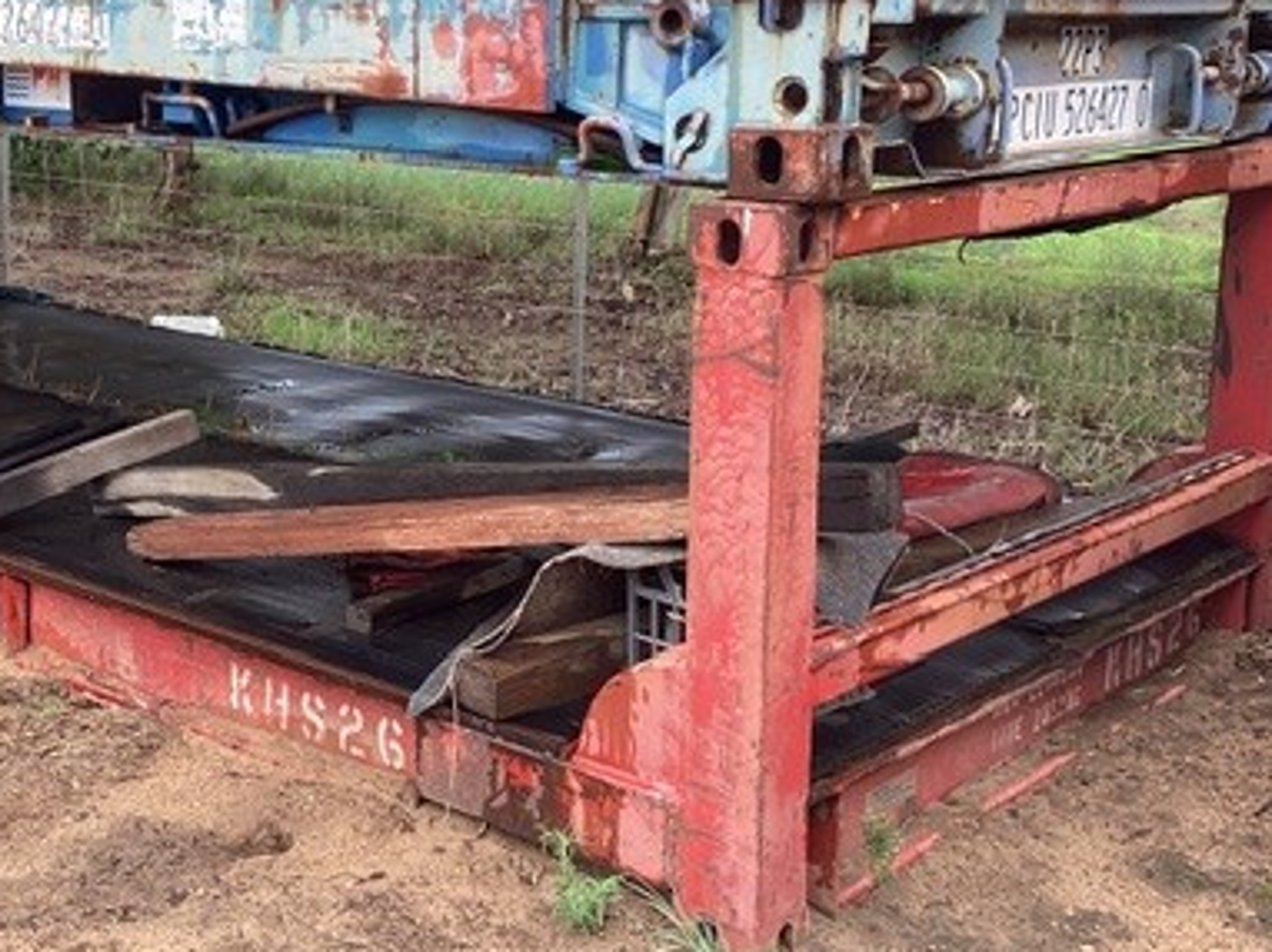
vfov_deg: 27.8
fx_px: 1910
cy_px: 300
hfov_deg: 36.2
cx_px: 370
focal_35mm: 52
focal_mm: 3.3
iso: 32
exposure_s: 1/120
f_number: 2.4
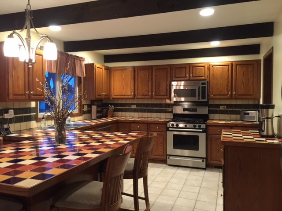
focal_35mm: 29
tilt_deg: -1.4
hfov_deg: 61.7
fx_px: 236
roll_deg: -0.8
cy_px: 106
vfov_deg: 48.2
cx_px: 141
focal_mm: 4.15
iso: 125
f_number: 2.2
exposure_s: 1/10
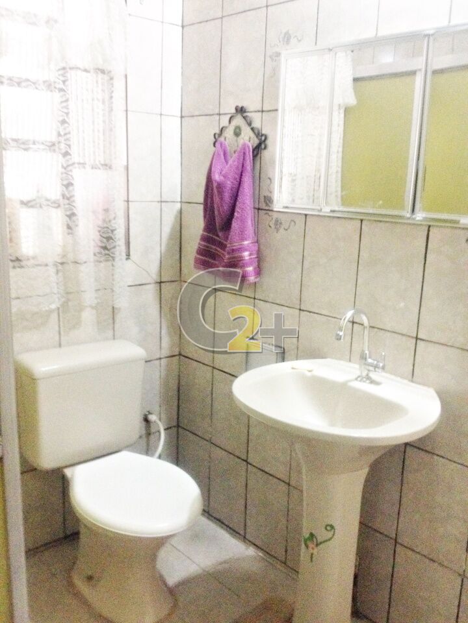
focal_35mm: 35
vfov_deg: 52.6
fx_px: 631
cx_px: 234
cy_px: 312
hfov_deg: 40.7
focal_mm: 4.28
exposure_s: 1/15
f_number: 2.4
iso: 400
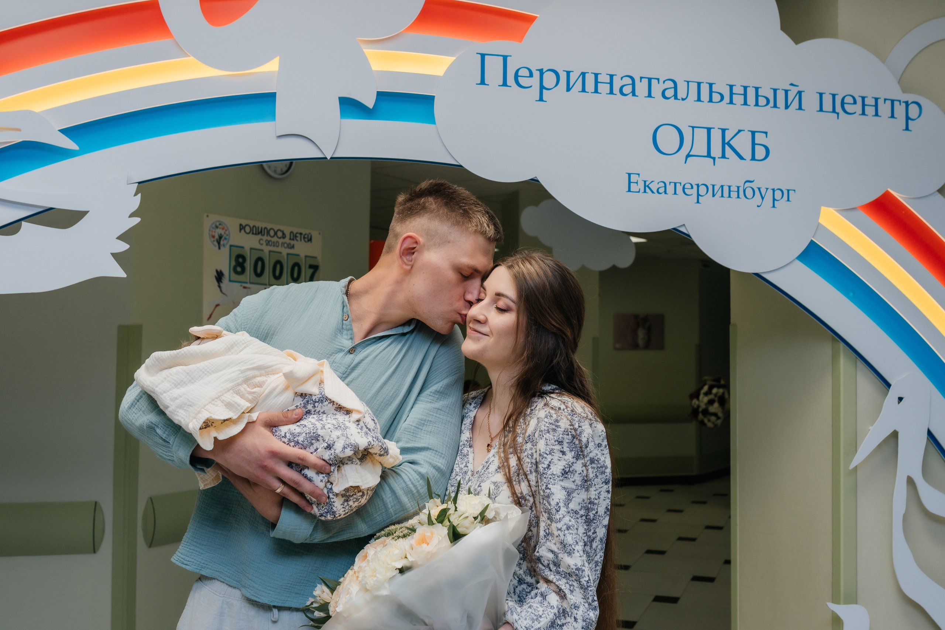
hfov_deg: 52.4
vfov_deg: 36.3
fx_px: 960
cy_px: 309
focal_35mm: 37
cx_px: 493
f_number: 5.6
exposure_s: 1/160
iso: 640
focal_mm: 35
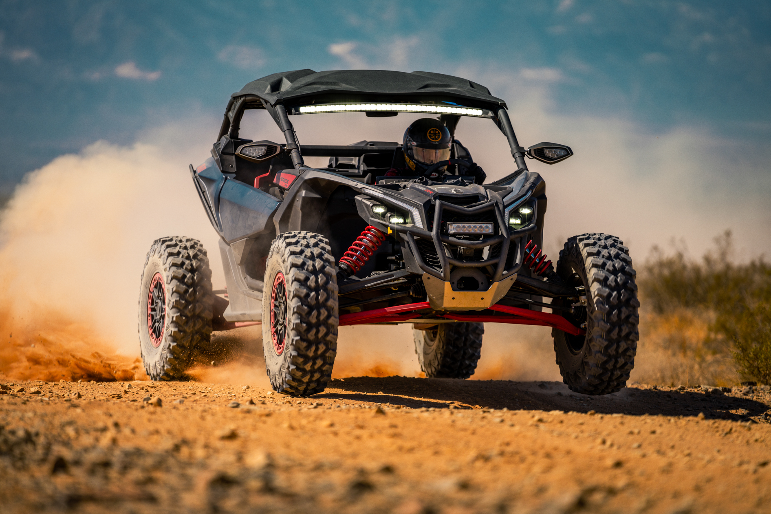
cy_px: 260
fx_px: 4347
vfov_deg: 6.8
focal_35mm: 203
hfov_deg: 10.1
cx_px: 381
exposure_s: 1/3200
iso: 100
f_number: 2.8
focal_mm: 200
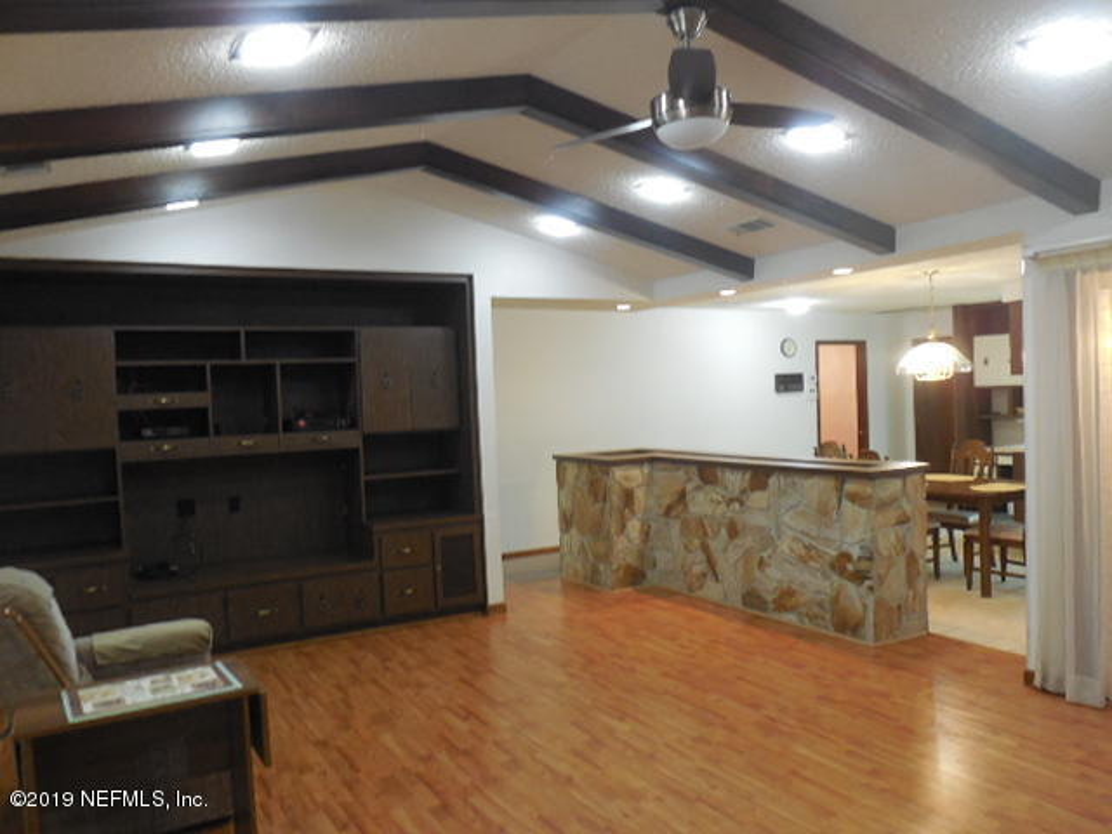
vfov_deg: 53.1
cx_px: 556
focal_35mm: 26
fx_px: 835
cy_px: 417
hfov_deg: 67.3
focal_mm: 4.6
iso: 400
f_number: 3.5
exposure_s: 1/10
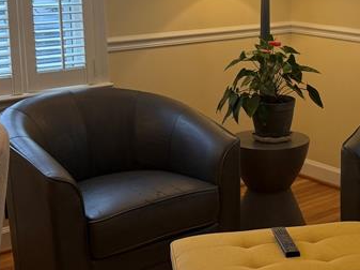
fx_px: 758
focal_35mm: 73
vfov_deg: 20.1
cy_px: 90
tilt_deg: -12.5
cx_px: 309
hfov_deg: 26.0
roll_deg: +0.1
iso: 125
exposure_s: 1/120
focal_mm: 6.76
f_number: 1.78
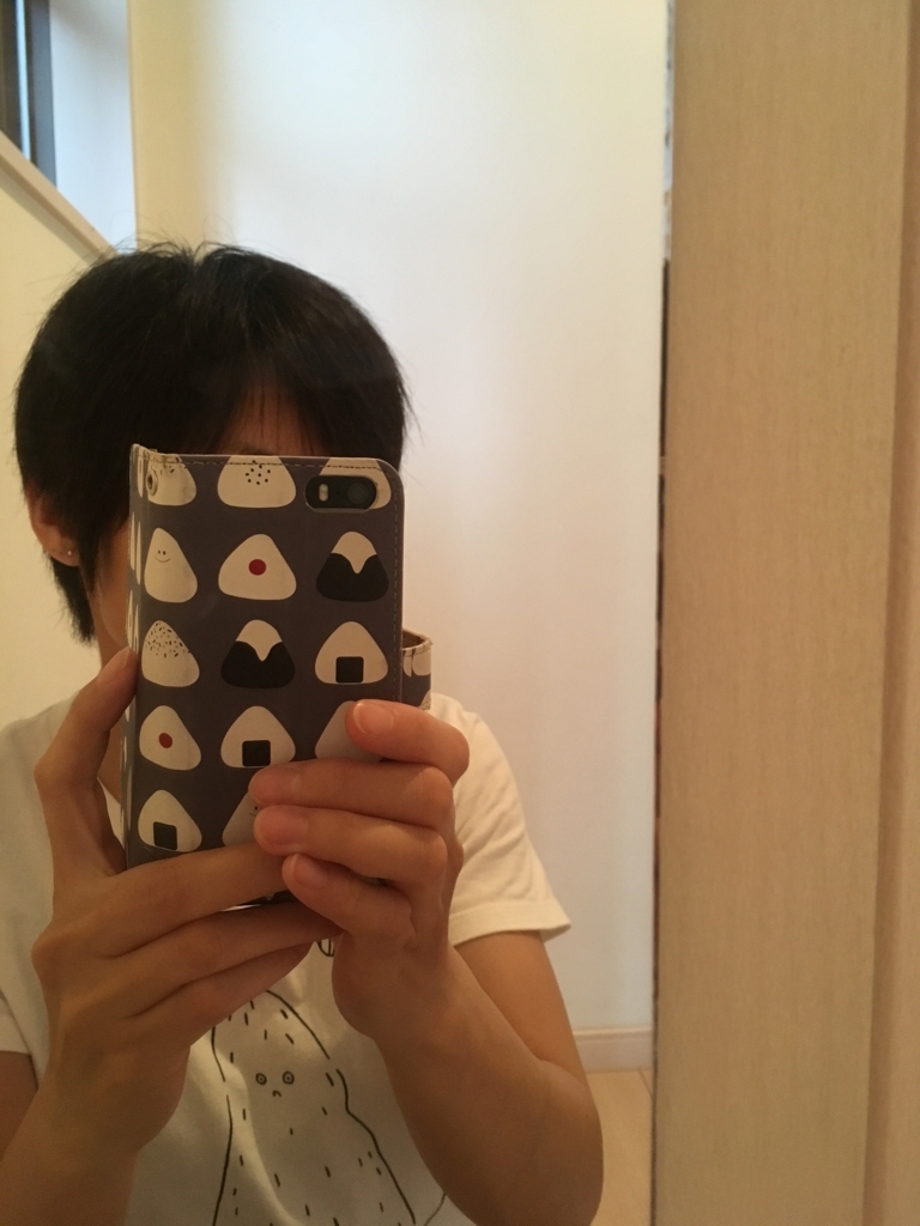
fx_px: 1028
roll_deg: +1.2
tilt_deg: -6.0
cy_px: 613
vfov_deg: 61.7
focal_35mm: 29
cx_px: 460
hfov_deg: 48.2
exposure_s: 1/30
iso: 160
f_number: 2.2
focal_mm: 4.15
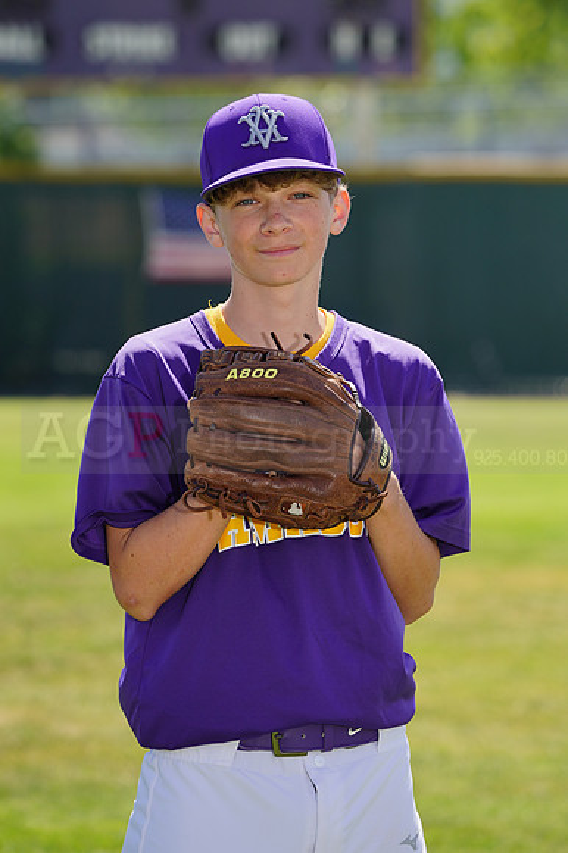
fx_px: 6492
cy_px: 426
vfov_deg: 7.5
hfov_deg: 5.0
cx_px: 284
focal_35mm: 274
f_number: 8
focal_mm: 274
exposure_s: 1/250
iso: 100
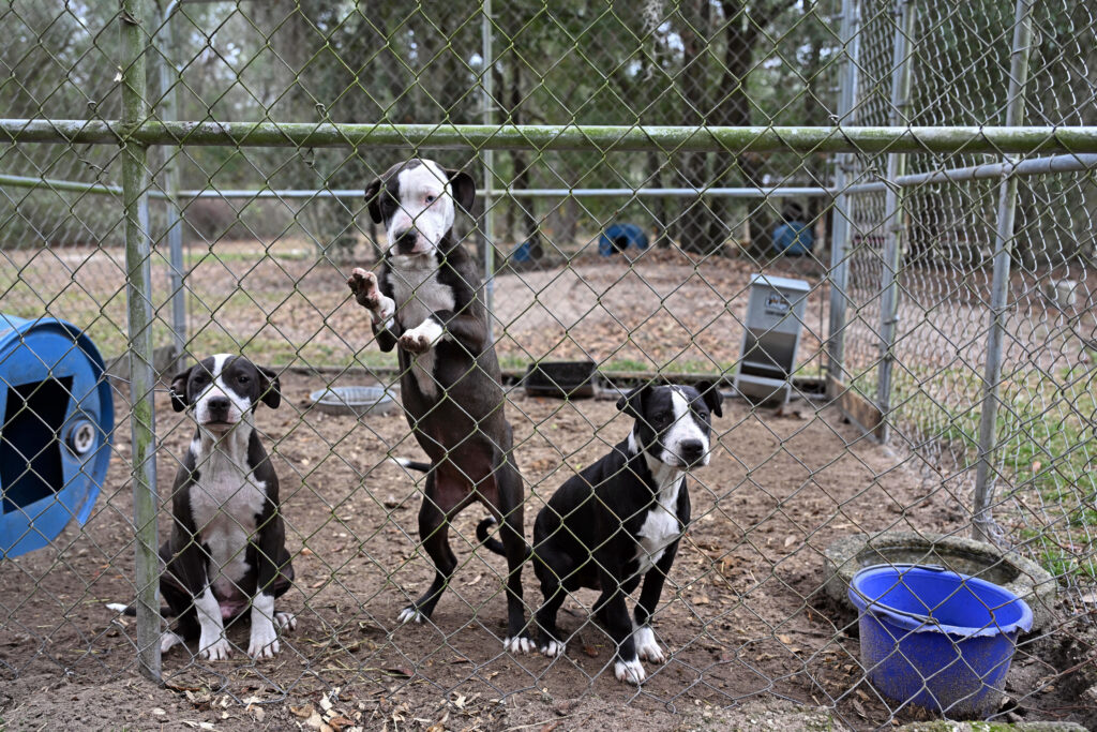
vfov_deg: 41.1
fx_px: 975
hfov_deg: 58.7
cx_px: 548
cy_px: 366
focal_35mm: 32
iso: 500
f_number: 4
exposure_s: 1/320
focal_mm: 32
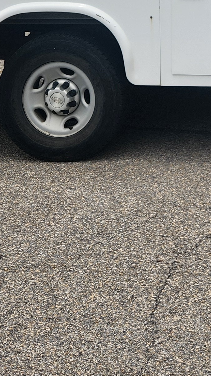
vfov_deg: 23.4
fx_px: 826
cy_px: -77
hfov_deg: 14.0
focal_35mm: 83
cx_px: 269
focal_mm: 5.4
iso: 20
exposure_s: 1/2476
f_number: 1.8
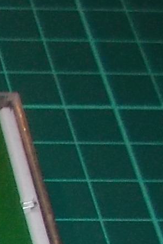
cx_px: -362
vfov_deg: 12.3
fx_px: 1031
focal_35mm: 152
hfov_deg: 7.6
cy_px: 448
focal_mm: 4.1
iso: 200
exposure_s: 1/30
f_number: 3.3
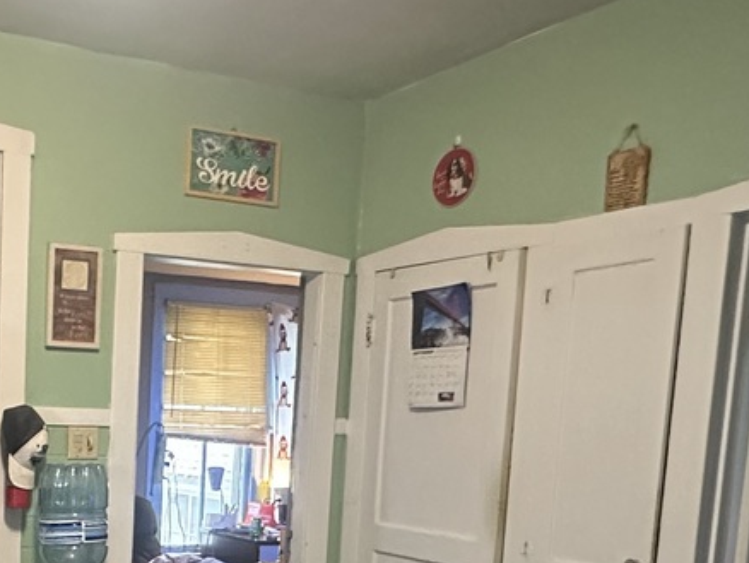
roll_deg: -1.5
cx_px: 46
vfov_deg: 29.9
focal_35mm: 46
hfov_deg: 37.9
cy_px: 534
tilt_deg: -6.9
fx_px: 996
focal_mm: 2.22
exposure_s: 1/60
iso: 1000
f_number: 2.2
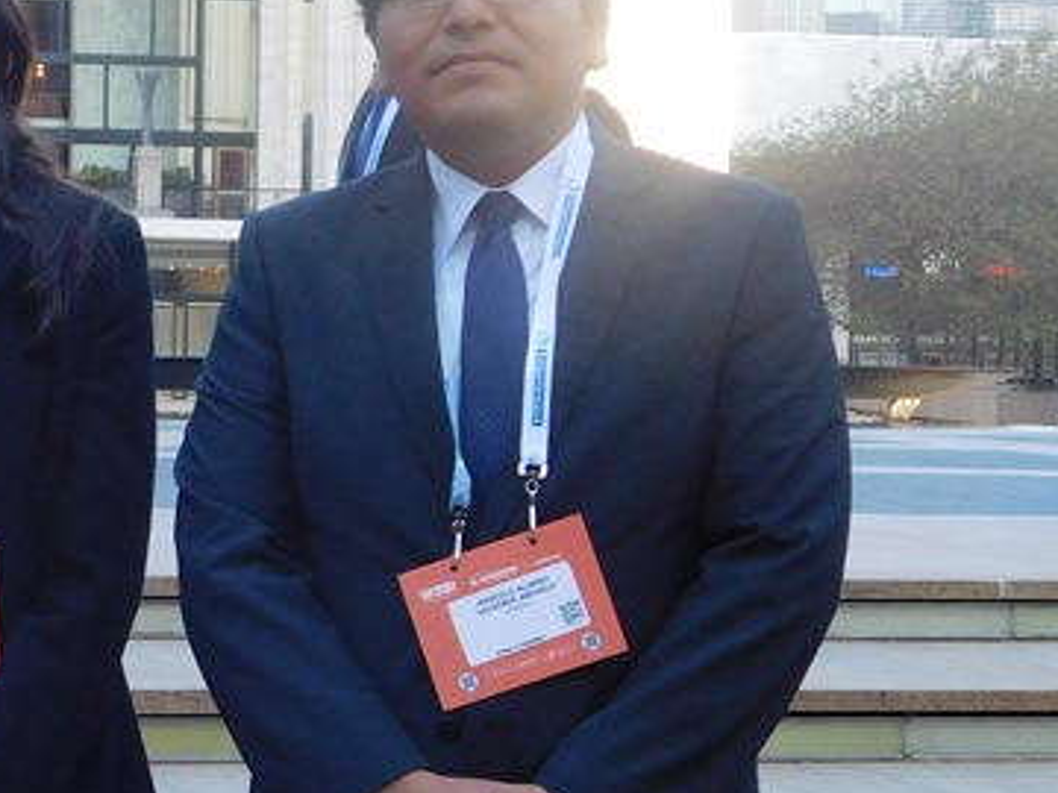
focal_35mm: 128
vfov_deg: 11.6
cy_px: 455
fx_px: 3912
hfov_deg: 15.0
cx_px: -135
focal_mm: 8
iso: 200
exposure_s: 1/200
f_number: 3.7
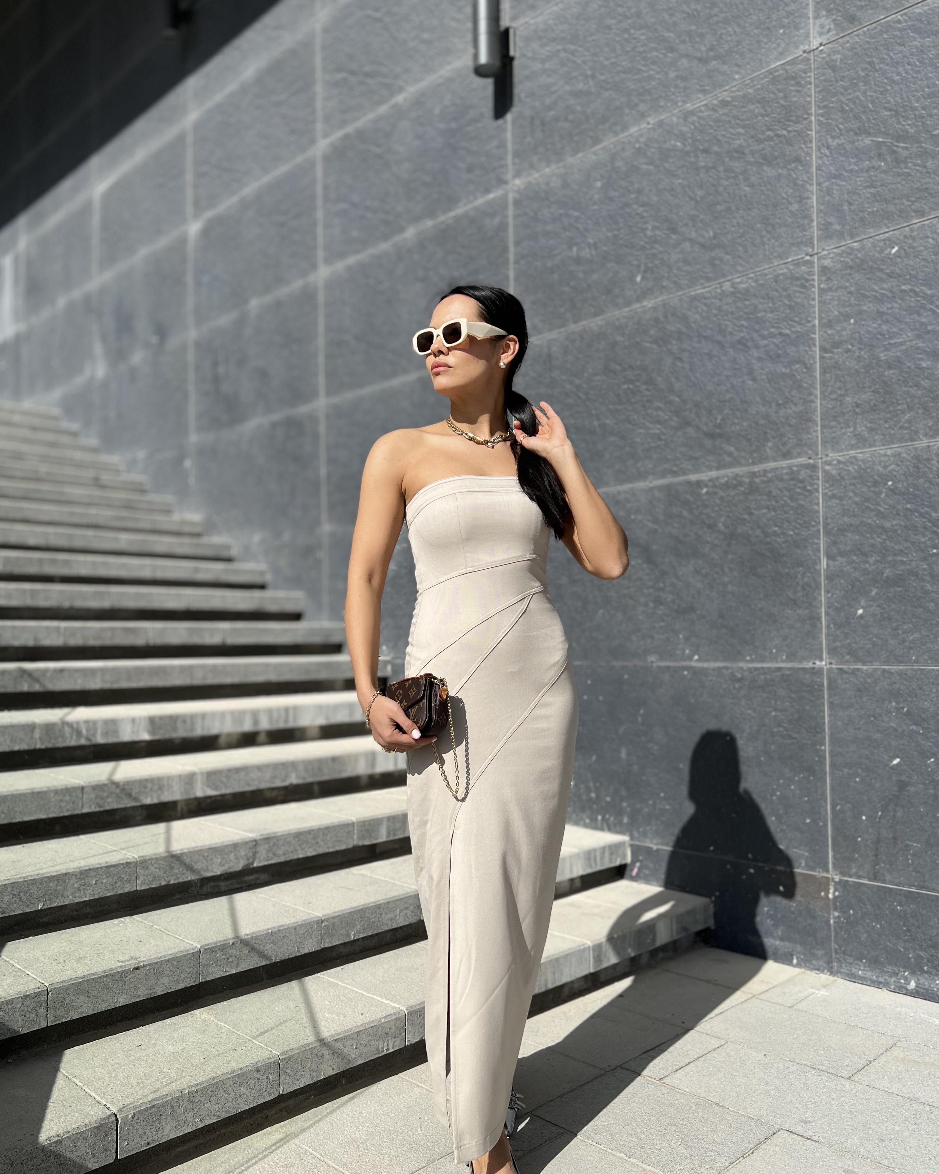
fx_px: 973
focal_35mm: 28
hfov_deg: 51.5
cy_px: 605
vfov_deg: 62.2
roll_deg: +1.1
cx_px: 470
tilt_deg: +2.9
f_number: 1.5
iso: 50
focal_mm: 5.7
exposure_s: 1/6993
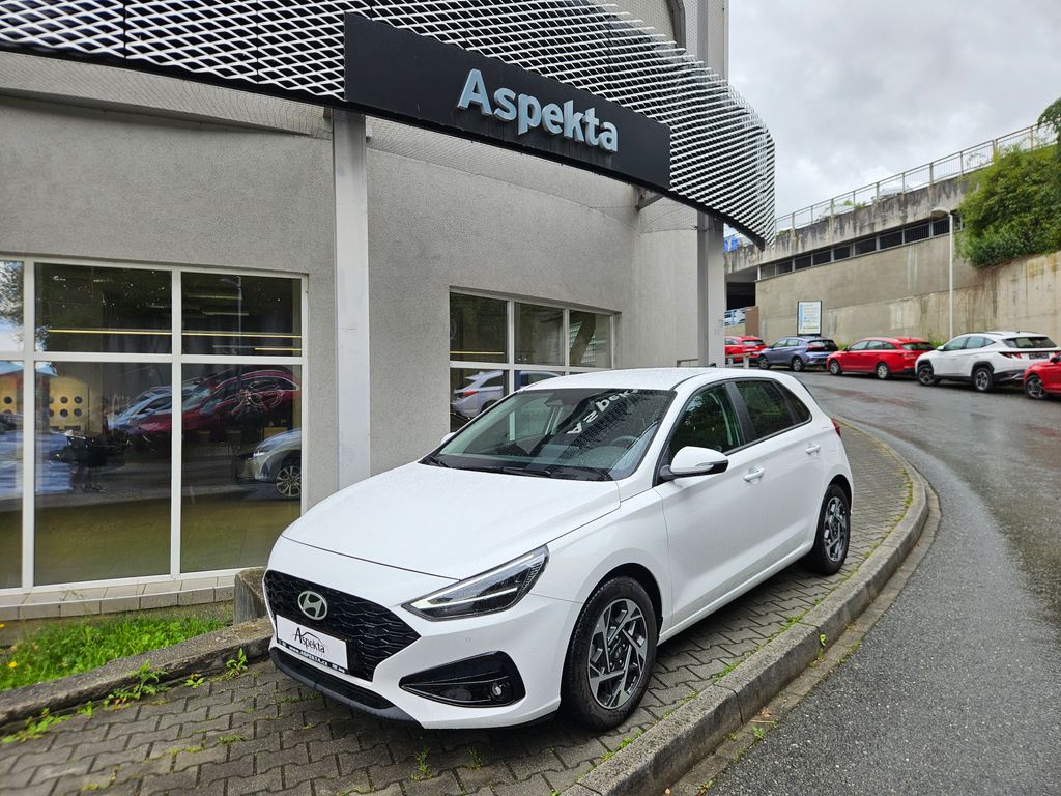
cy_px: 398
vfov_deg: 58.9
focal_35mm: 23
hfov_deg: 73.9
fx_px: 705
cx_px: 530
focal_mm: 5.4
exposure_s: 1/361
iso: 25
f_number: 1.8
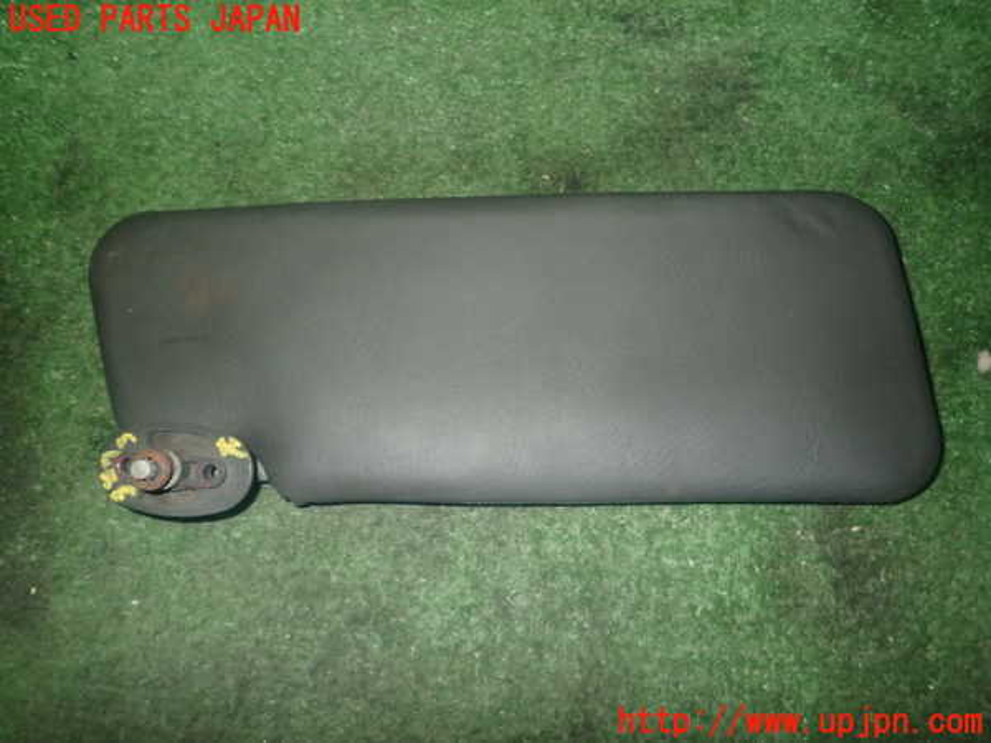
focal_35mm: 25
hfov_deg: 69.4
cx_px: 496
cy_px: 372
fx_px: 716
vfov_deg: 54.9
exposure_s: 1/30
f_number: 5.6
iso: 640
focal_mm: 4.5
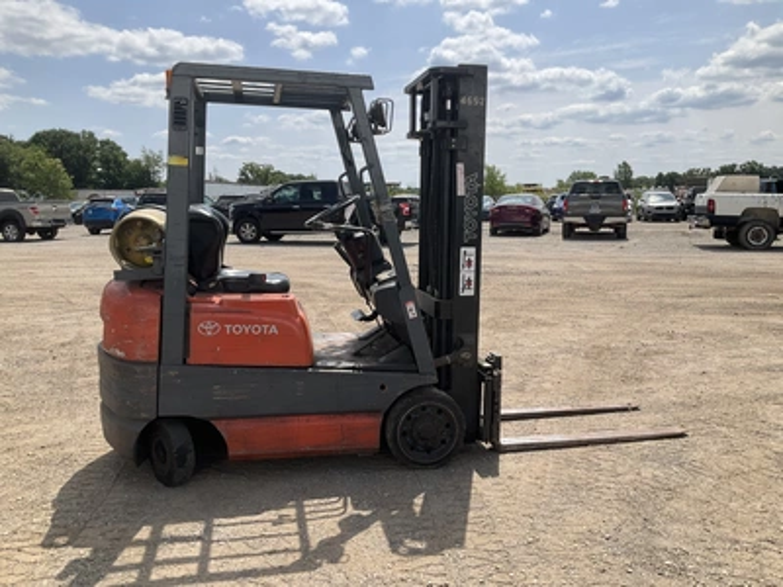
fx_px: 656
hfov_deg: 61.7
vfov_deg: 48.2
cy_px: 294
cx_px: 392
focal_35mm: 29
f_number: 1.8
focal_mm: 3
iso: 25
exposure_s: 1/2538
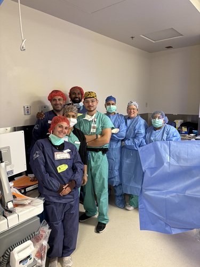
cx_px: 100
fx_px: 200
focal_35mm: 26
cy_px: 134
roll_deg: -0.5
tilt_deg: -9.9
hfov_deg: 53.1
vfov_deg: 67.3
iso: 250
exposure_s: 1/41
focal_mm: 5.96
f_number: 1.6
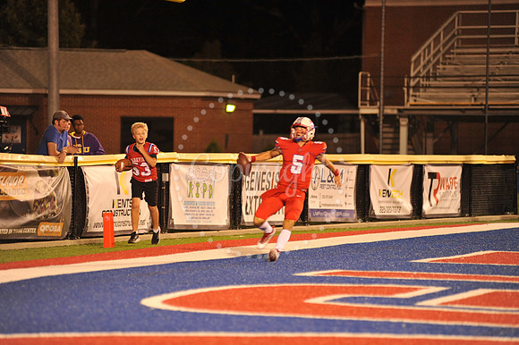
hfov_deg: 10.3
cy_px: 172
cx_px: 260
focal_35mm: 200
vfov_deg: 6.9
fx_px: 2882
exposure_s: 1/200
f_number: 2.8
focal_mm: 200
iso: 2000
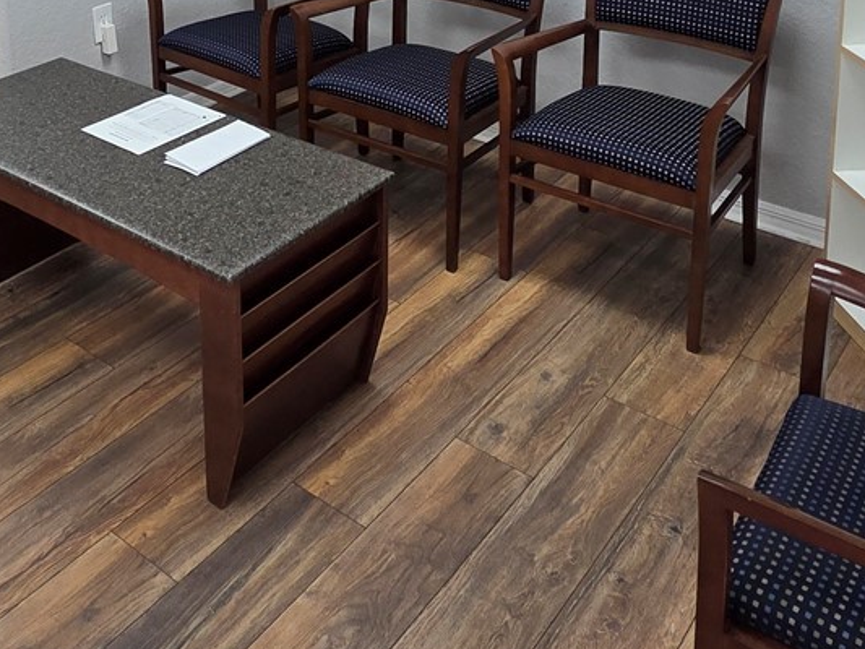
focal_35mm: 39
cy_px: -122
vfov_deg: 31.2
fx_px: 975
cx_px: 347
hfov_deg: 47.6
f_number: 2.2
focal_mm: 2.2
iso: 80
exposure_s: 1/120
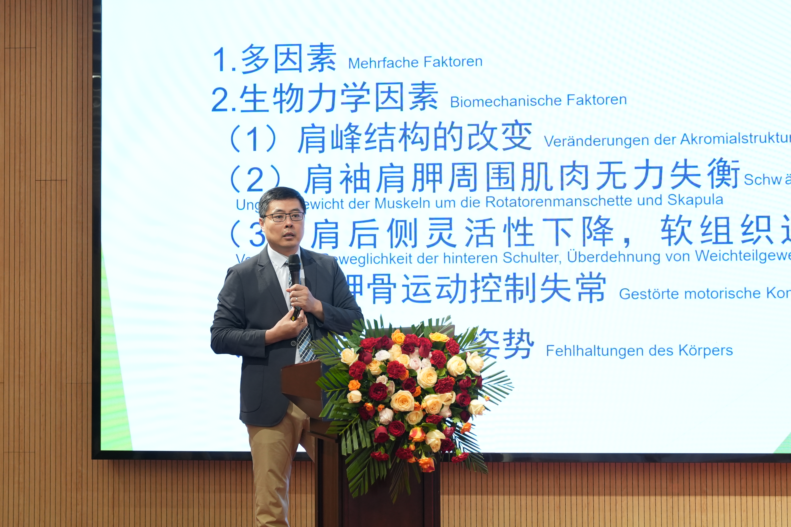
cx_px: 396
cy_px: 264
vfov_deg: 23.0
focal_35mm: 59
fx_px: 1296
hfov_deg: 33.9
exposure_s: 1/125
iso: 1250
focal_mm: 39.4
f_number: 3.5
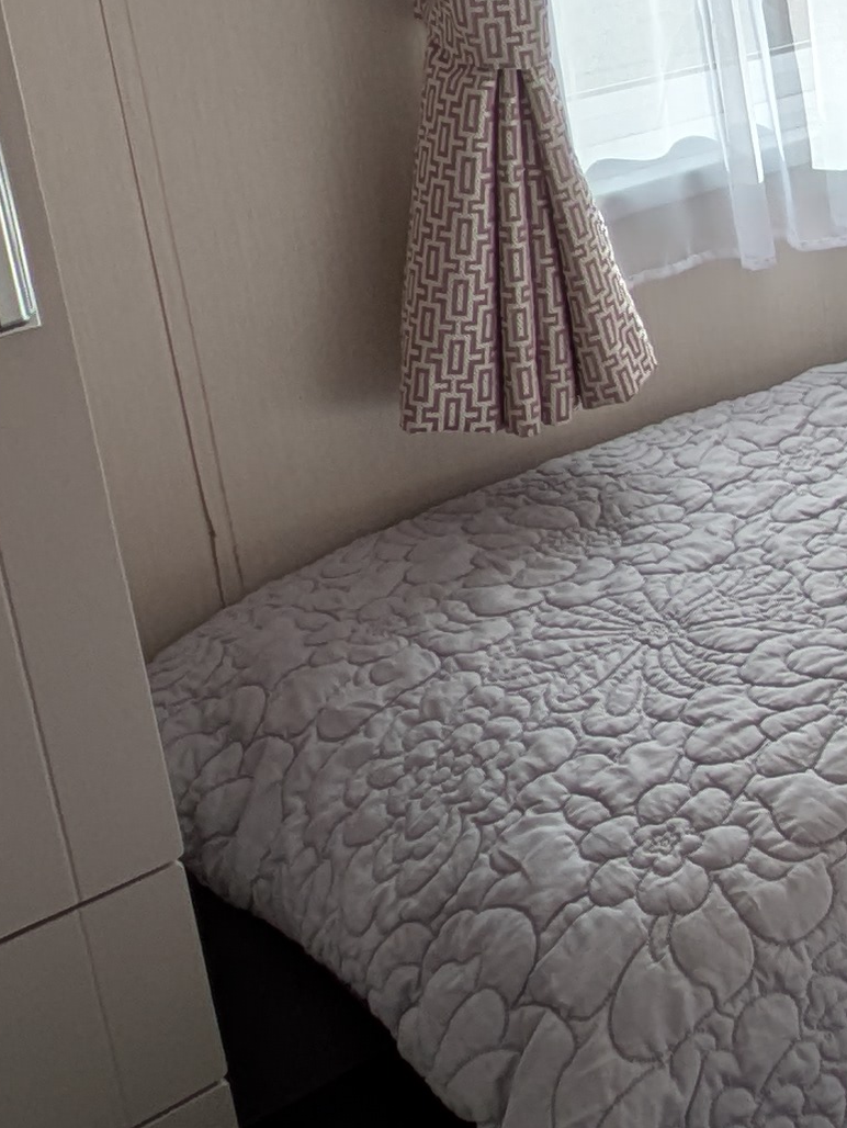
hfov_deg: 21.2
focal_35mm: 63
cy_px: 208
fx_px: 2054
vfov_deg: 29.9
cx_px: 1098
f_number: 2.2
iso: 47
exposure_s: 1/1003
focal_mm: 1.83
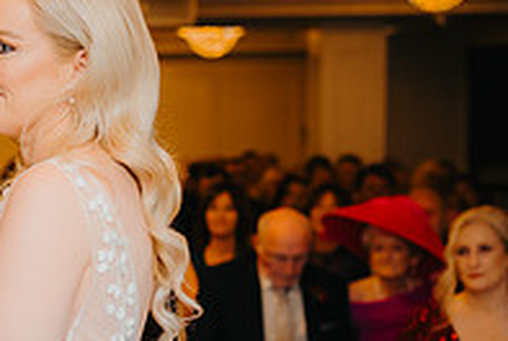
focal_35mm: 115
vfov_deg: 11.9
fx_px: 1625
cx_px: -224
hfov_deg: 16.4
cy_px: 219
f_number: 2
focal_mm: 35
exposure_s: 1/200
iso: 400
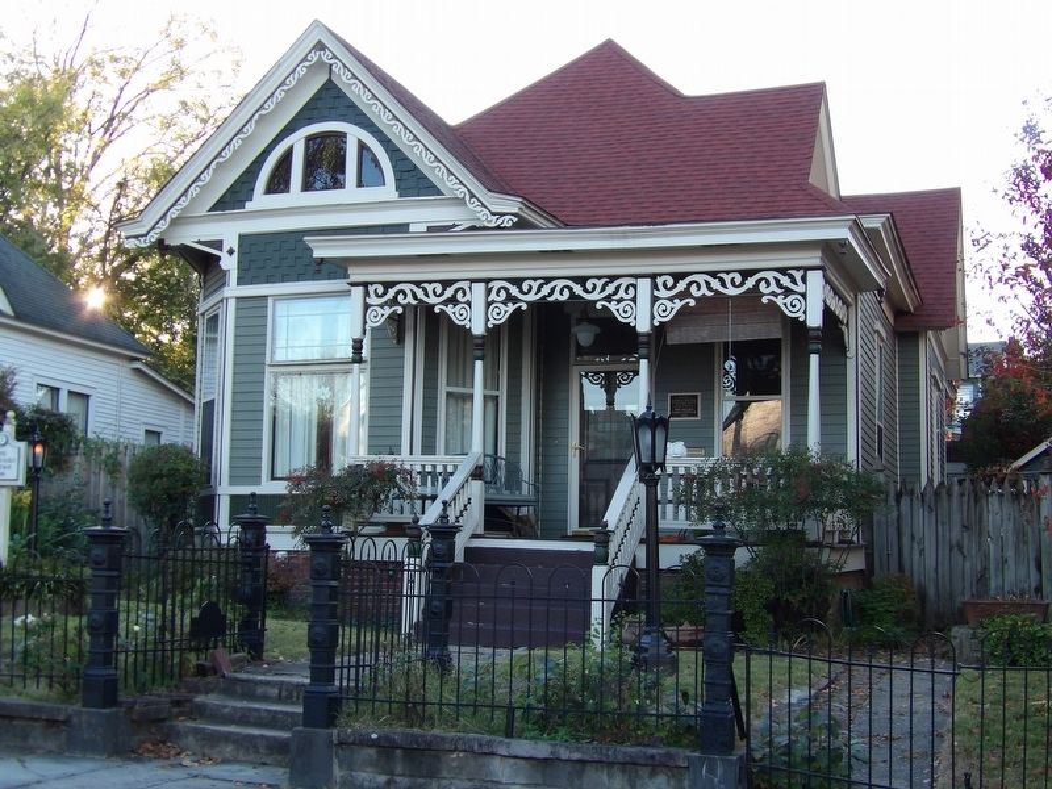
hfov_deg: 41.2
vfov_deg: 31.5
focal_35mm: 46
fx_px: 1398
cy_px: 394
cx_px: 526
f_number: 3.8
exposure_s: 1/60
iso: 100
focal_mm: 8.2
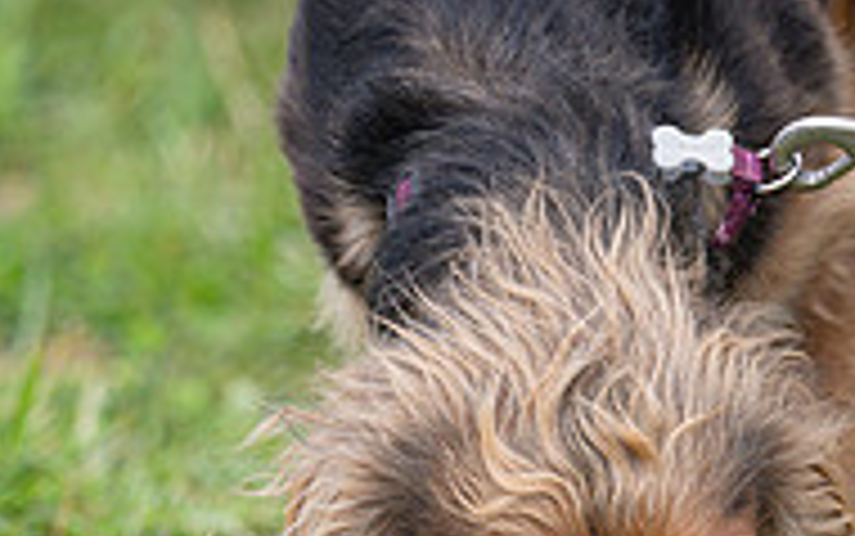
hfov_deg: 3.9
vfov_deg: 2.4
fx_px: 12660
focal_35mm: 543
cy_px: 932
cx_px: 430
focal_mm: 150
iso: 400
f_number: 4
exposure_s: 1/1600
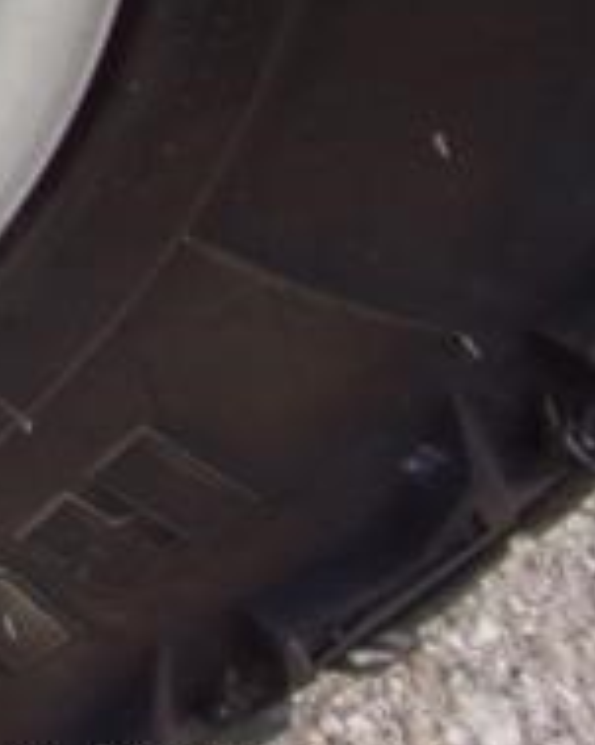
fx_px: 2181
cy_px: -126
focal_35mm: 99
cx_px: -914
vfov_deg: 18.5
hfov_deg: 11.9
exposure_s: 1/220
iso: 80
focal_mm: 4.3
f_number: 3.3
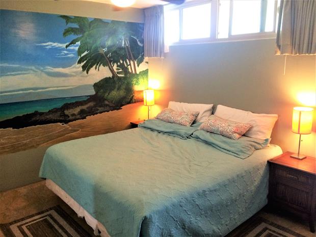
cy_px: 118
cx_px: 158
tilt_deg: -12.2
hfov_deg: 61.7
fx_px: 265
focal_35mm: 29
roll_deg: +2.6
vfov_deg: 48.2
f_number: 2.2
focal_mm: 4.15
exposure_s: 1/30
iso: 125
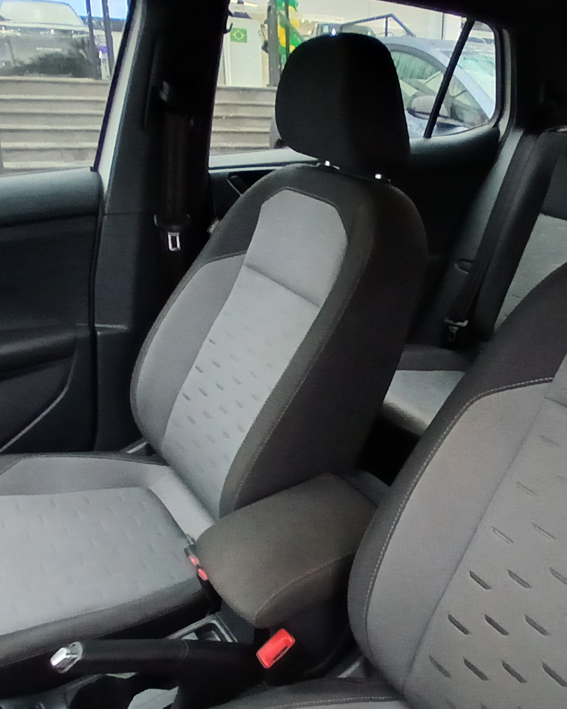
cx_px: 372
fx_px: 629
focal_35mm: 30
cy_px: 361
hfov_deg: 47.8
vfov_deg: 58.8
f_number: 2.2
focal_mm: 1.4
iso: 320
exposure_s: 1/30
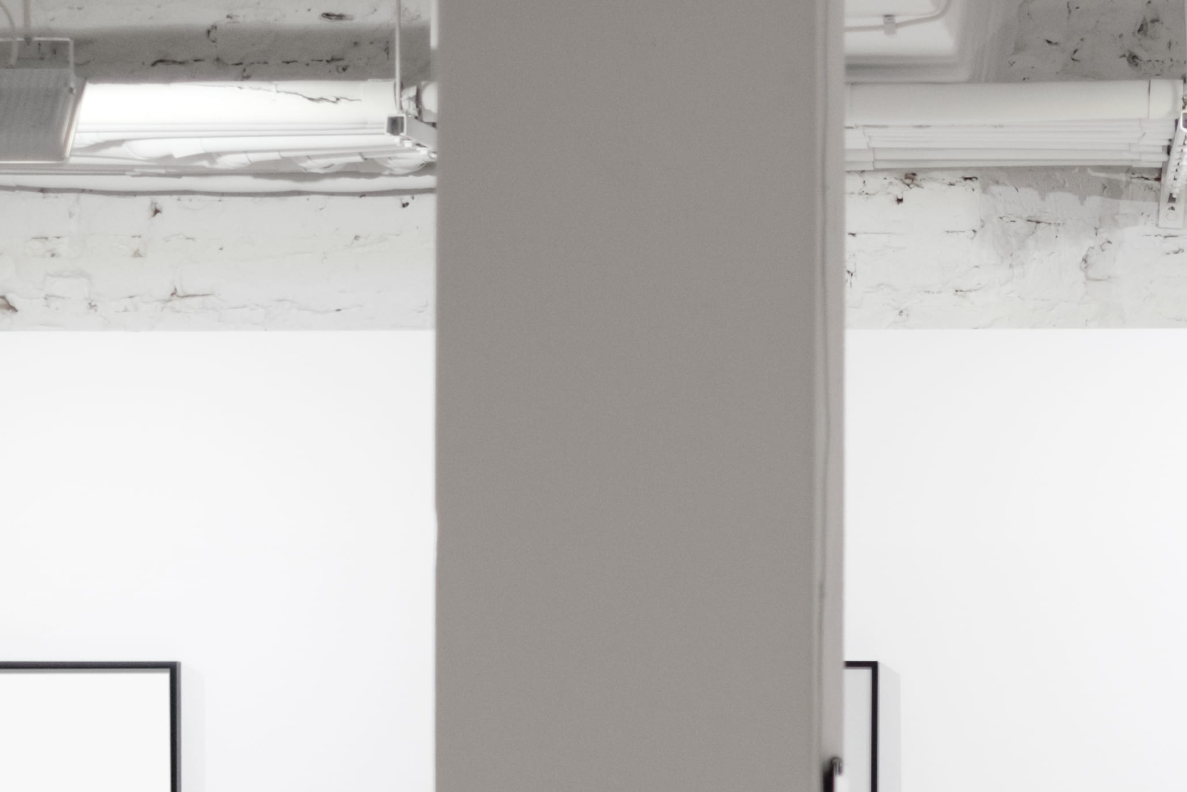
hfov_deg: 13.3
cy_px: 1006
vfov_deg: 9.0
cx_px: 1466
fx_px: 4946
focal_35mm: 150
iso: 200
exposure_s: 1/250
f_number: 1.6
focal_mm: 35
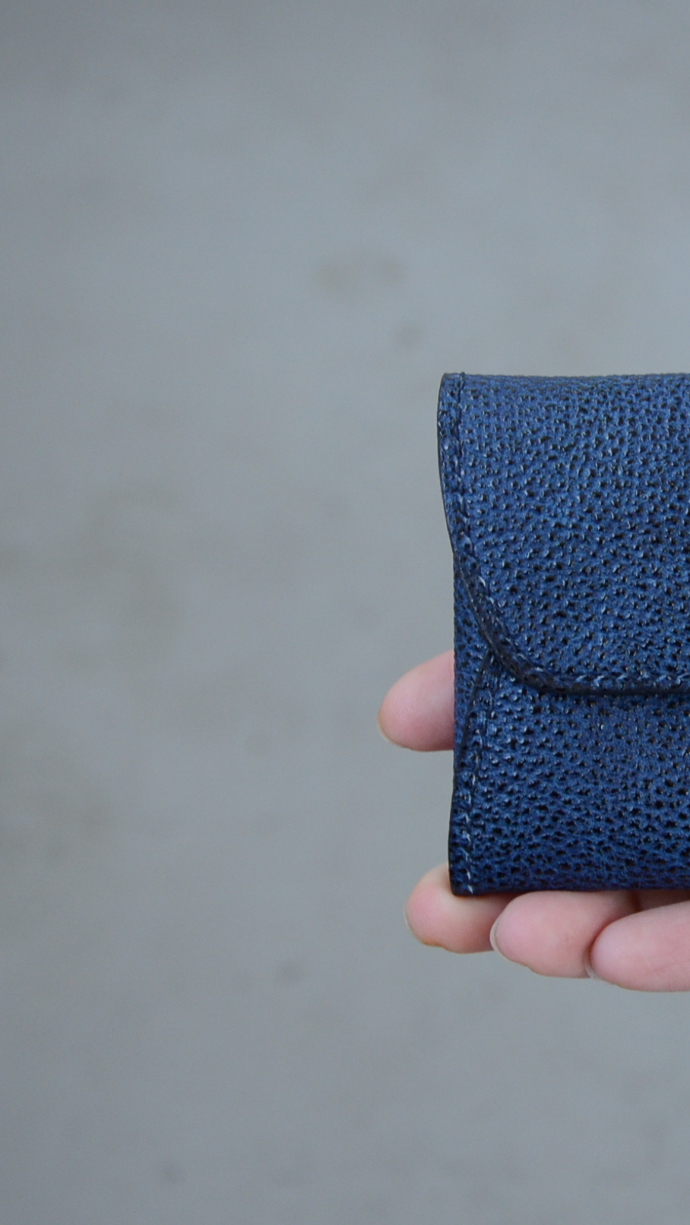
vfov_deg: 23.4
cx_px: 673
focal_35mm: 91
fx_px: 2958
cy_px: 608
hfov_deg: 13.1
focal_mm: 38
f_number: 5
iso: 1000
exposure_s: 1/80
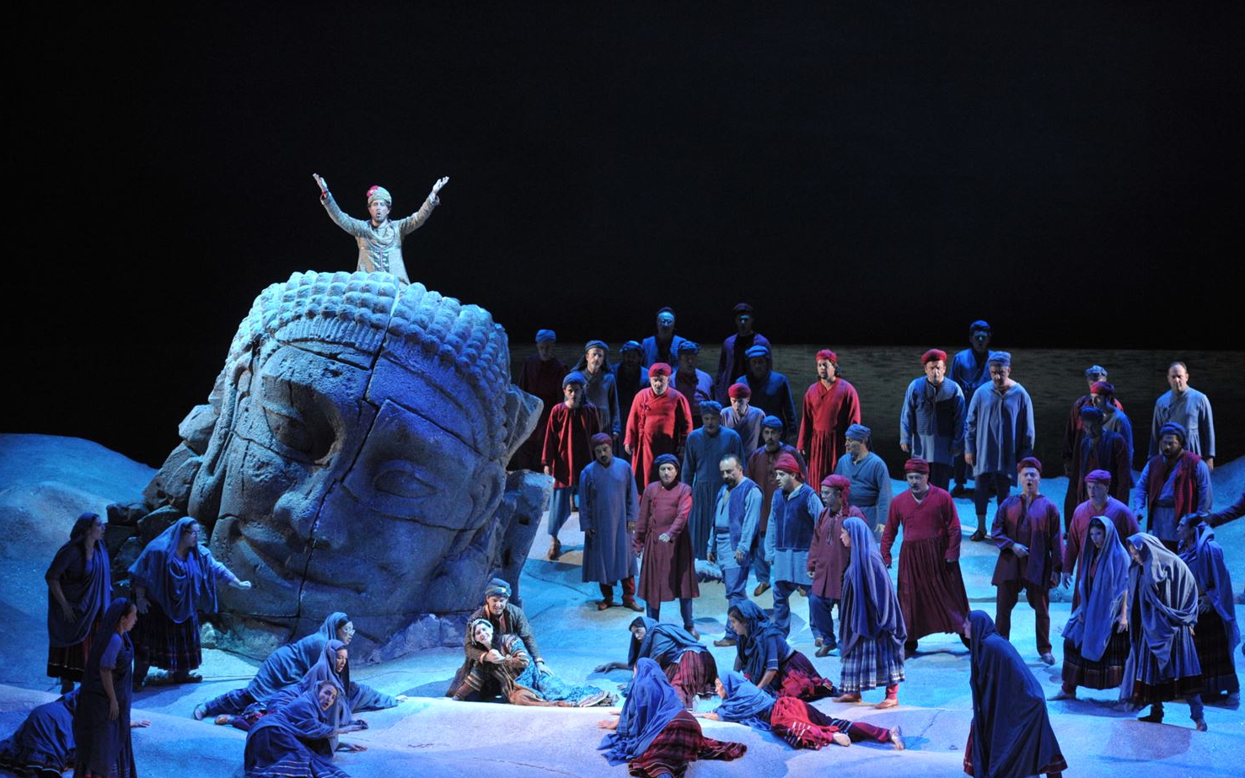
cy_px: 417
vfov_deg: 11.4
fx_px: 3902
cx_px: 624
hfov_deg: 18.1
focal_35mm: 115
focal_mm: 112
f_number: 2.8
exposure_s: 1/60
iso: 3200
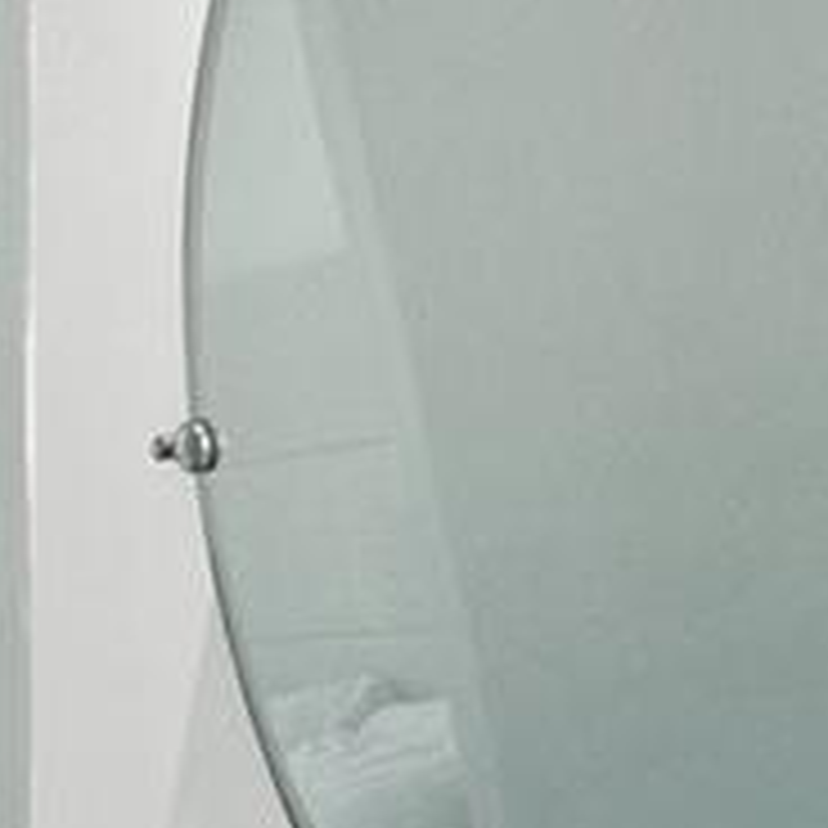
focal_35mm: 111
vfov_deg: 15.2
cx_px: -1980
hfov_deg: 9.7
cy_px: 954
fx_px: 3004
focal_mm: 10
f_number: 8
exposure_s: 1/15
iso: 1600
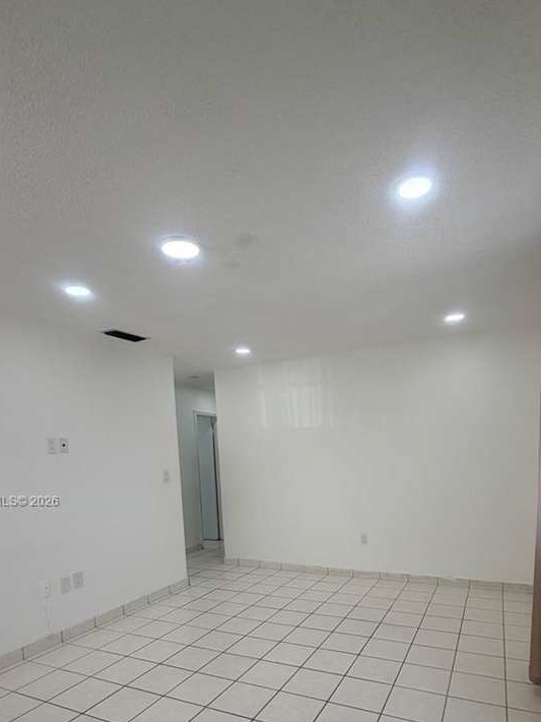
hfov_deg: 63.3
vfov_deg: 75.6
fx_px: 438
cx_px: 297
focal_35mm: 21
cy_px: 502
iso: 50
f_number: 2.2
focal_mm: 2.22
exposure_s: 1/144
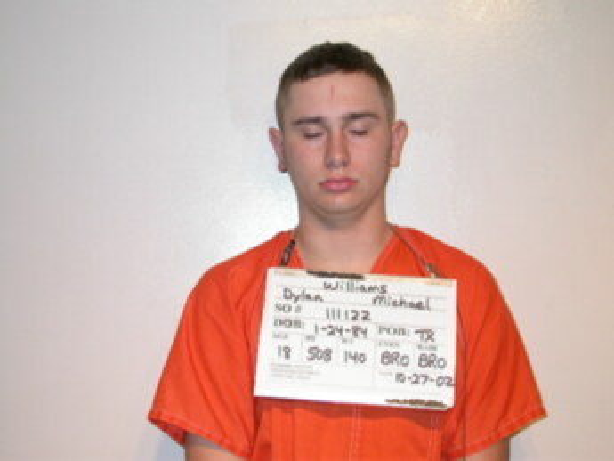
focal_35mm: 58
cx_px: 307
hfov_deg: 33.2
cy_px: 230
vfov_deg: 25.2
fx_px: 1029
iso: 100
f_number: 3
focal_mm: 12
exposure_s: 1/60.3
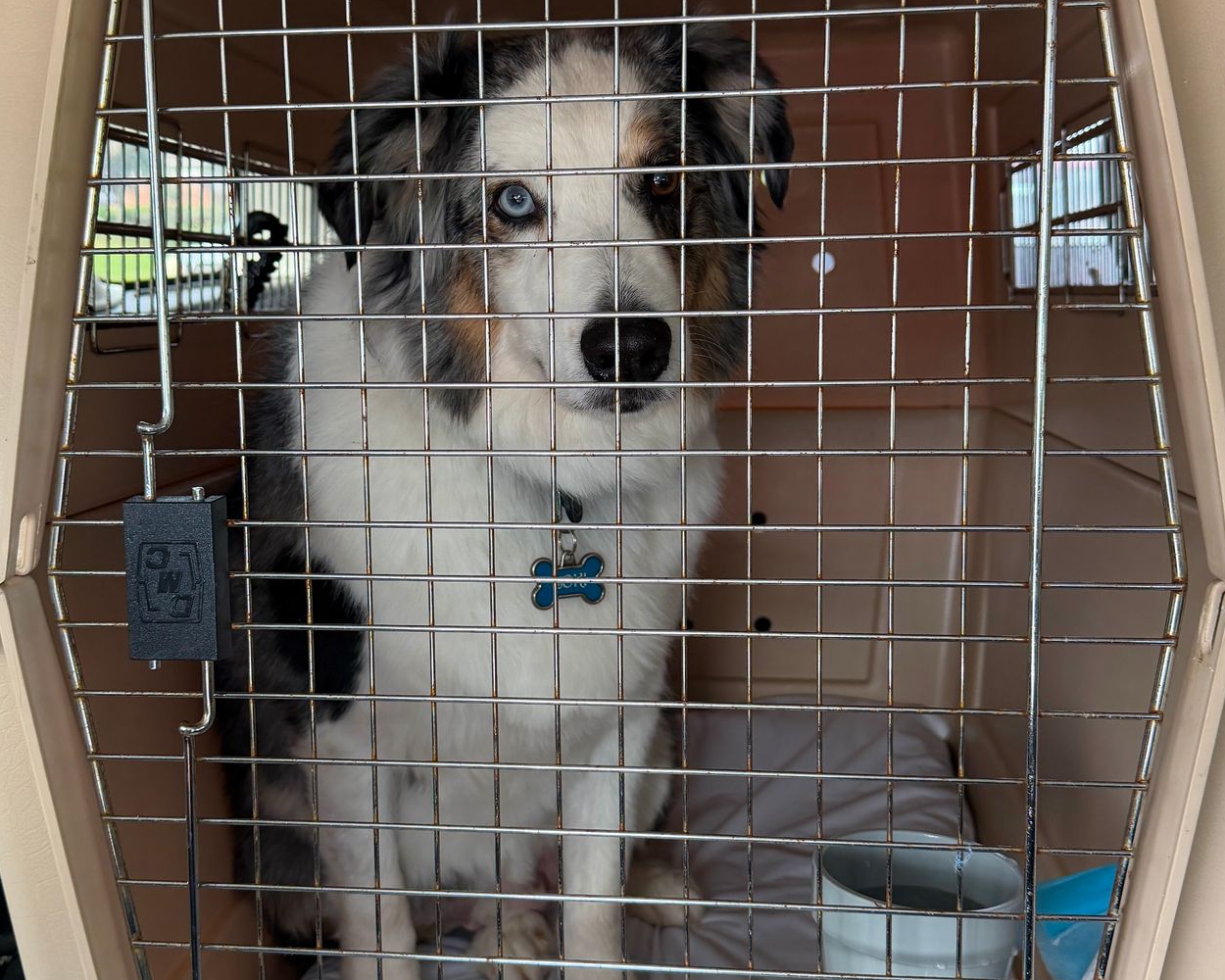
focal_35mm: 32
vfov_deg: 45.8
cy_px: 521
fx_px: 1160
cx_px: 611
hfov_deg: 55.7
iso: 160
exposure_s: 1/140
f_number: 1.78
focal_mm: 6.76
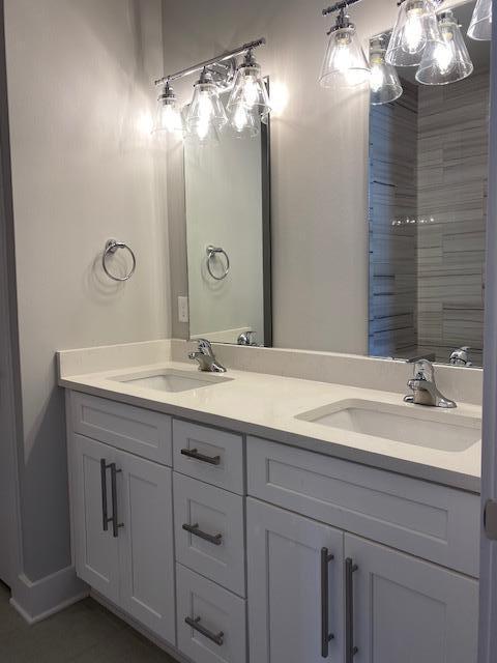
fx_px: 498
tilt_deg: -4.2
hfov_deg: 53.1
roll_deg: +1.2
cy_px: 332
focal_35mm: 26
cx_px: 248
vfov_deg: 67.3
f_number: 1.8
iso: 50
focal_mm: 4.25
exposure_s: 1/120
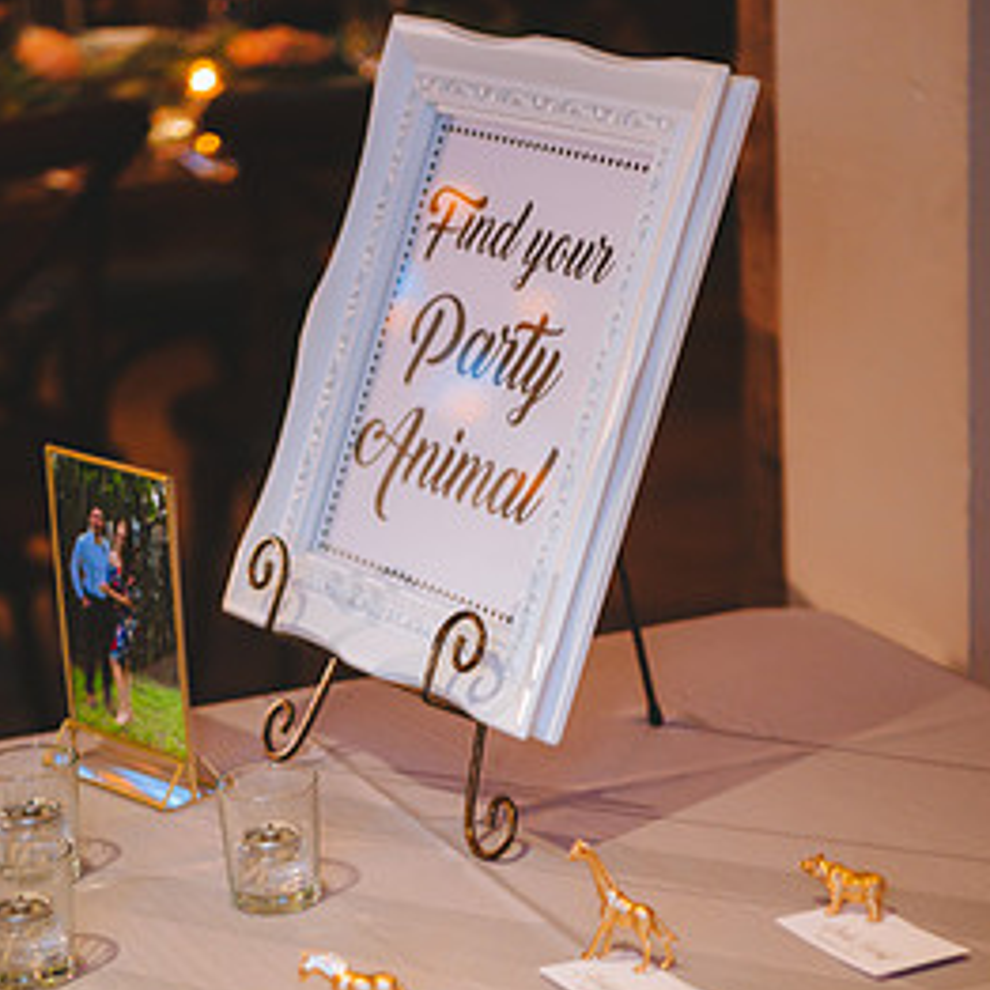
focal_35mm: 102
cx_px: 470
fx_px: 3300
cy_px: 835
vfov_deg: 16.9
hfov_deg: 17.1
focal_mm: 70
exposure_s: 1/60
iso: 2500
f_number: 2.8
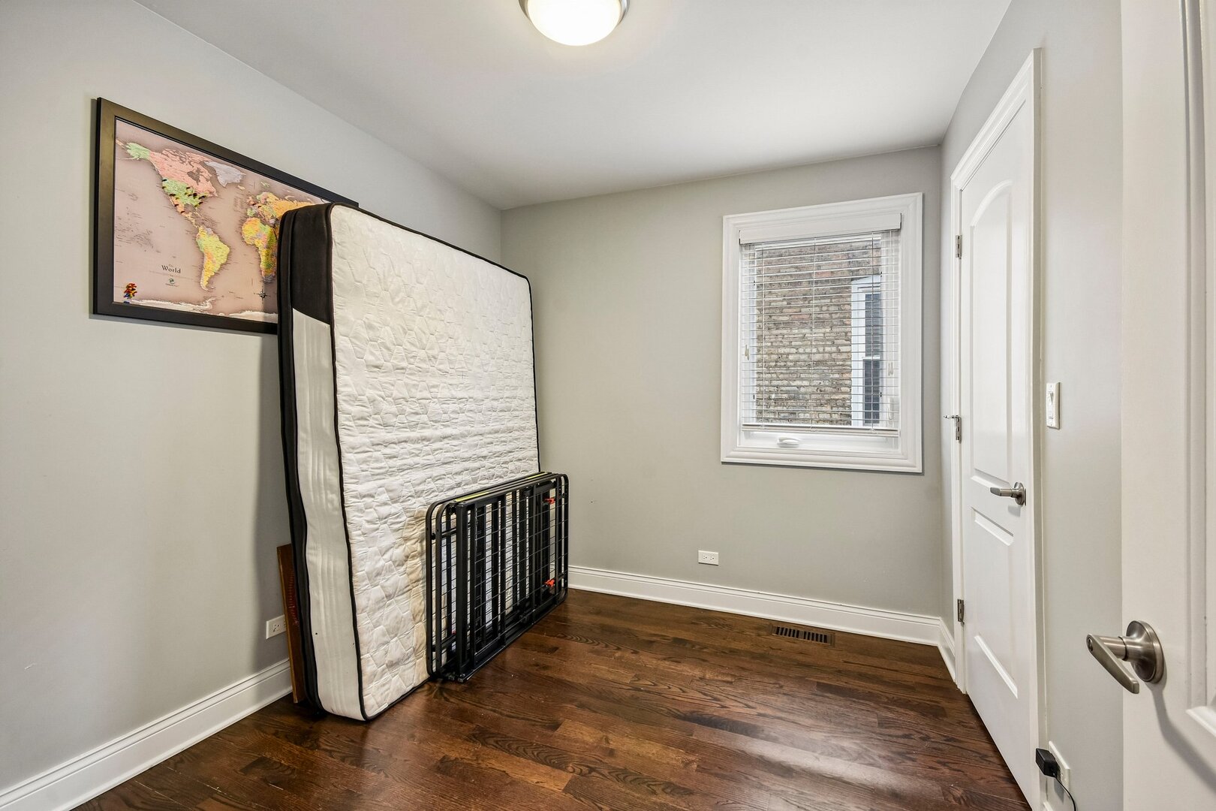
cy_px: 406
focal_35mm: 15
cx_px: 608
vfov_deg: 77.3
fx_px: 507
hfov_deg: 100.4
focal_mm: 10
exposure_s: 1/13
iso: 500
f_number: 8
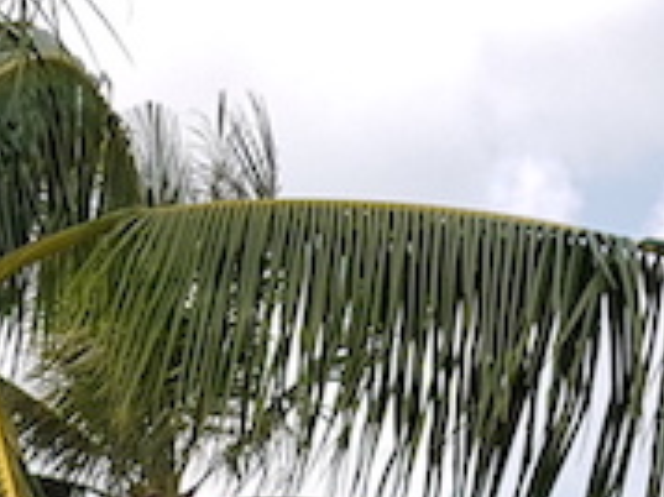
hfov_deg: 13.3
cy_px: 1372
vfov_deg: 8.6
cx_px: 412
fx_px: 2856
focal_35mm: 149
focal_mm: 4.3
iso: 40
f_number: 1.7
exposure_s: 1/1276
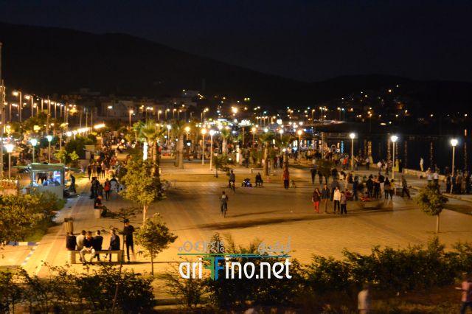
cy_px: 157
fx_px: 1081
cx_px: 236
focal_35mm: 82
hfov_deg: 24.6
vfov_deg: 16.5
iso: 3200
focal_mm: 55
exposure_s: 1/8
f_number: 5.6
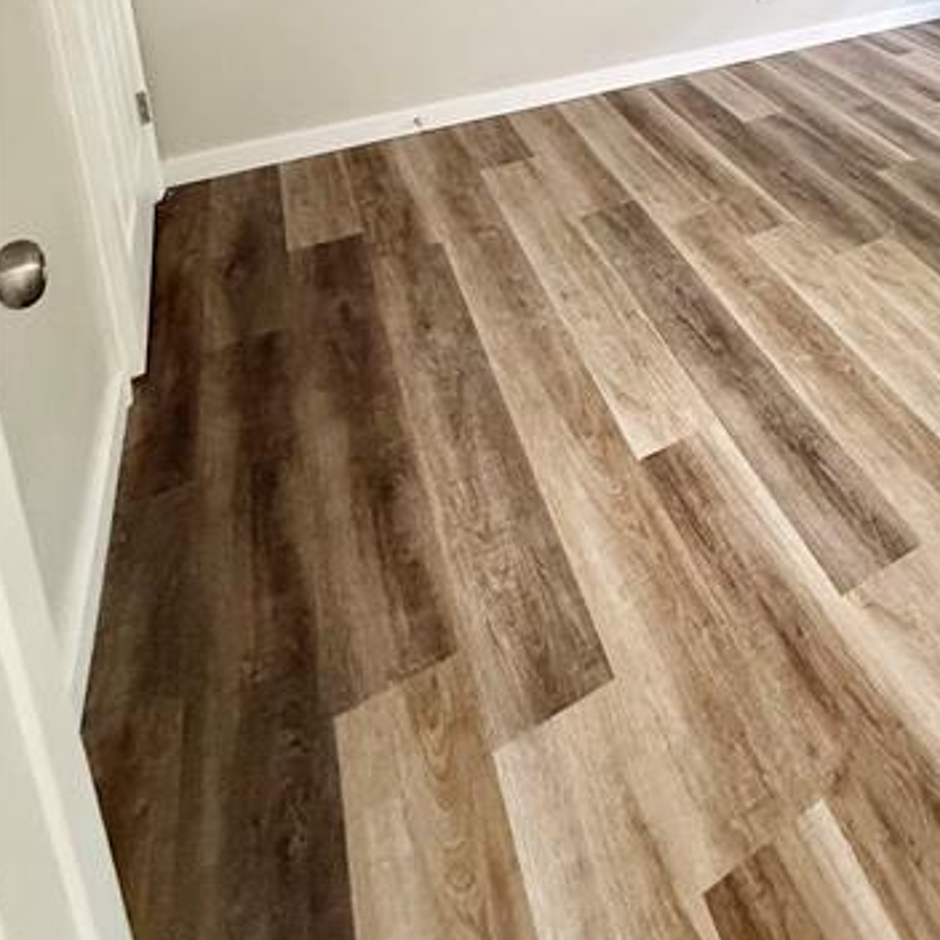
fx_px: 830
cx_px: 756
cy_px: -56
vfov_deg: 46.3
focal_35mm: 27
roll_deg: -1.4
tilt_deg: -12.3
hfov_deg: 54.9
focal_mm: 2.22
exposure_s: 1/60
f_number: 2.2
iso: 400
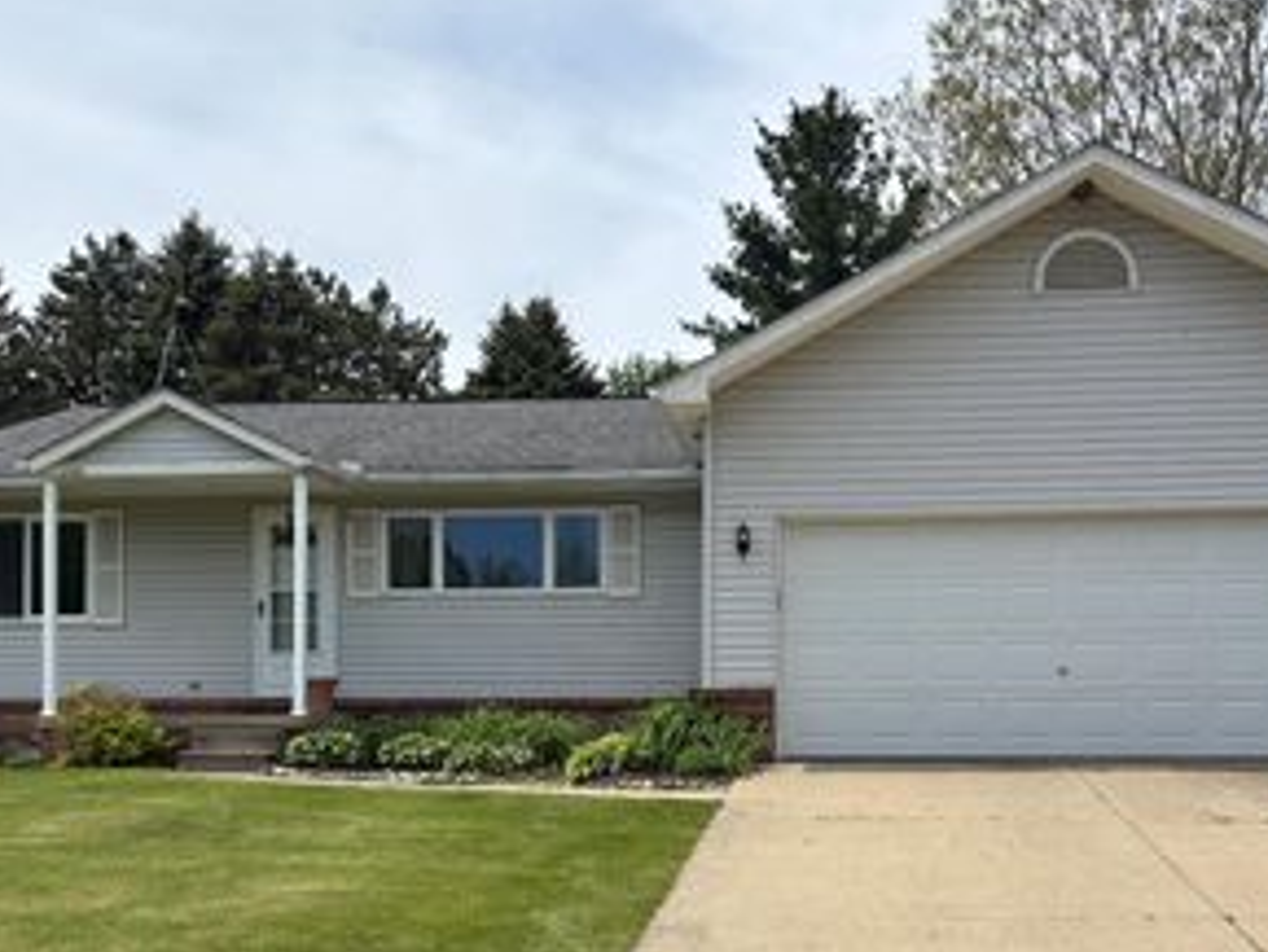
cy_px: 730
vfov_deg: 31.5
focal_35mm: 45
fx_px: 1649
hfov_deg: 42.0
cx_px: 671
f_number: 1.6
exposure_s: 1/4255
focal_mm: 5.96
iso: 50
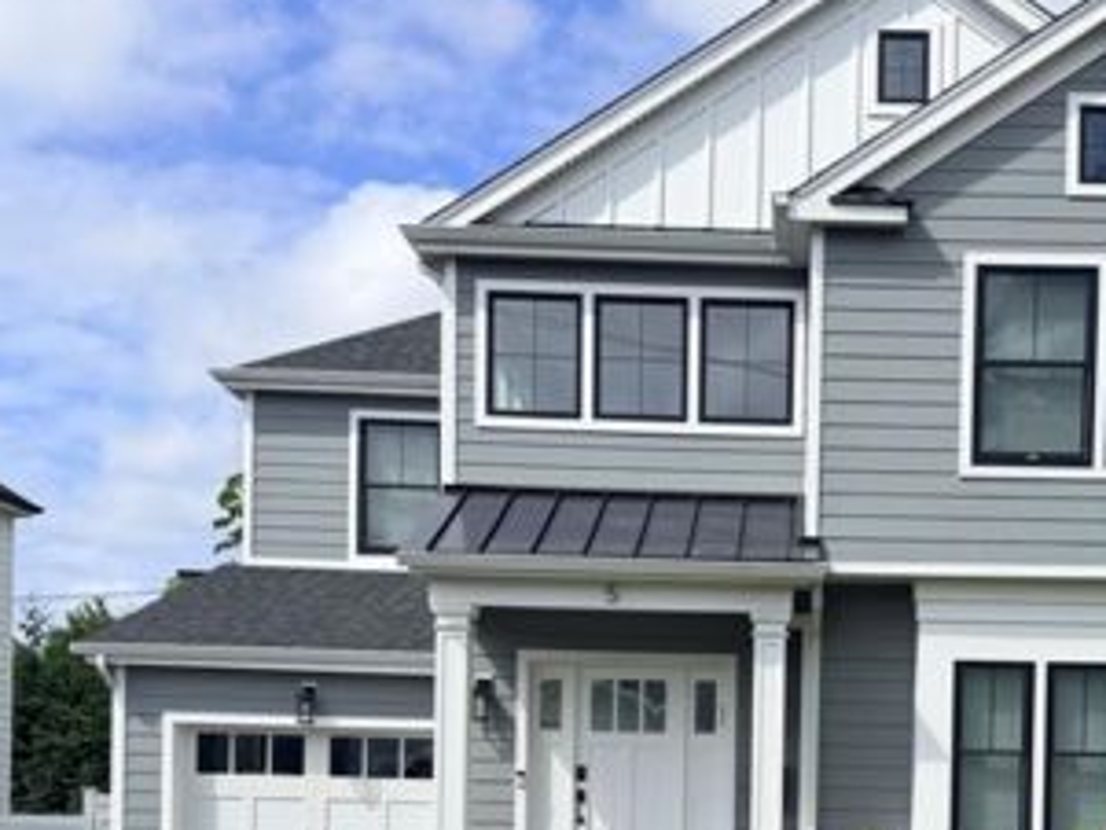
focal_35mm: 51
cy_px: 797
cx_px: 790
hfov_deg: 36.8
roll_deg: -1.2
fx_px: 1630
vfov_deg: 27.2
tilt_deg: -0.1
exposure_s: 1/5319
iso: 80
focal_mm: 6.76
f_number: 1.78
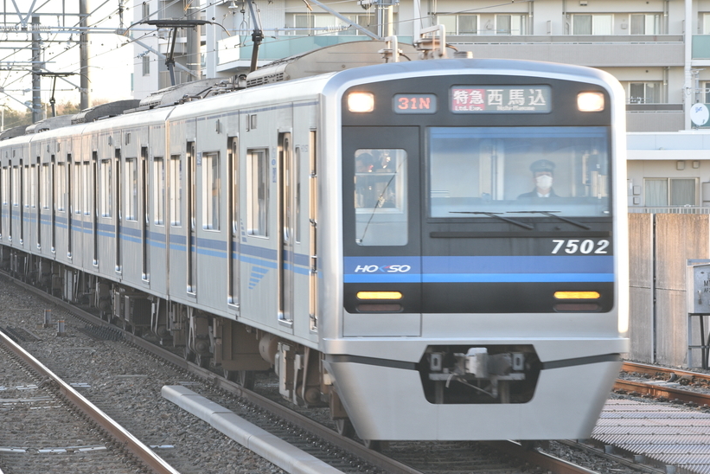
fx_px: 4281
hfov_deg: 9.5
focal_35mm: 217
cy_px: 215
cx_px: 285
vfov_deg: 6.3
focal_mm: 116
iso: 400
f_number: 6.3
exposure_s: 1/100
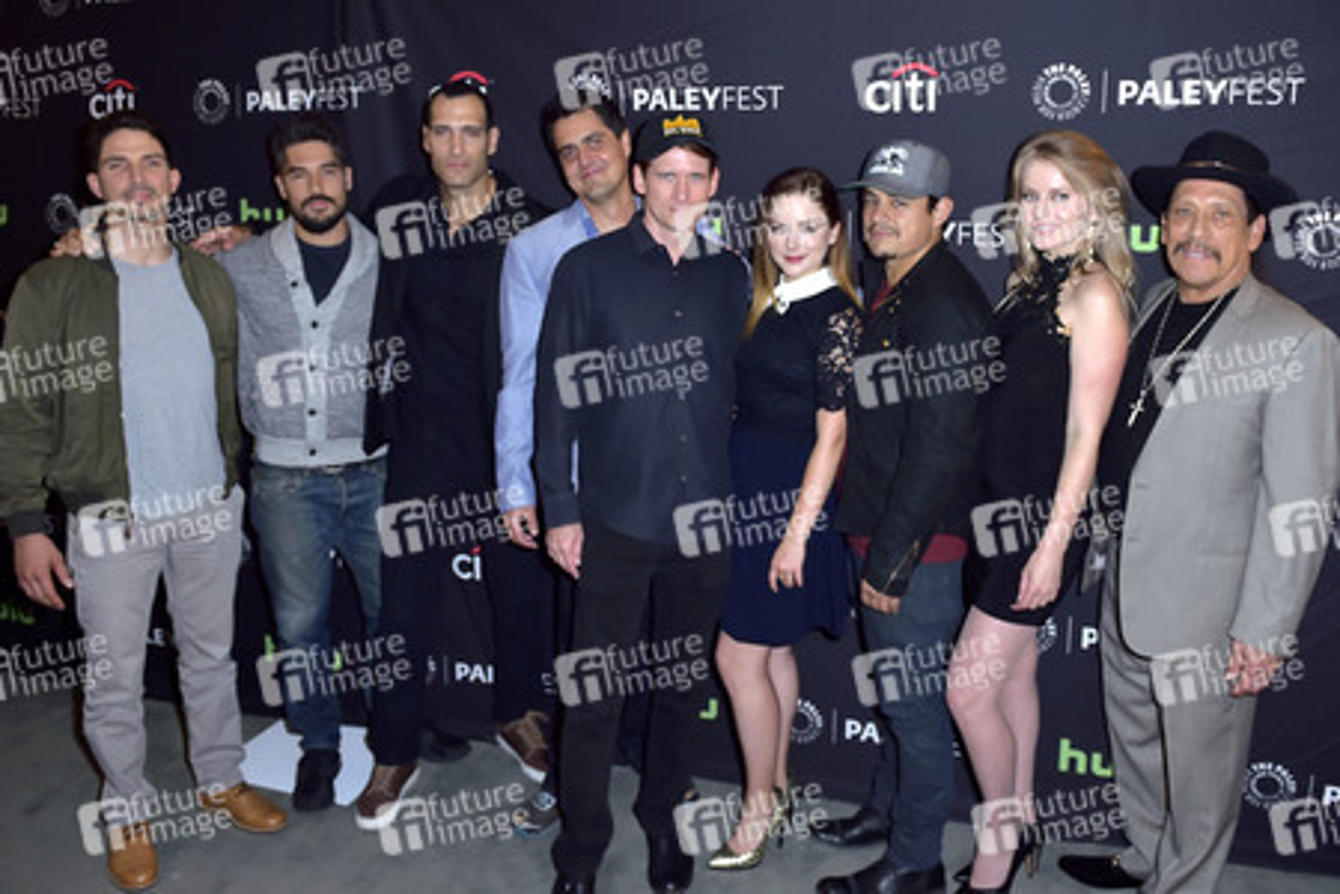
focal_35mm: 24
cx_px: 670
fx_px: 893
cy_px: 447
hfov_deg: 73.7
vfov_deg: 53.1
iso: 160
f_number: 4
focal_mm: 24
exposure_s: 1/200
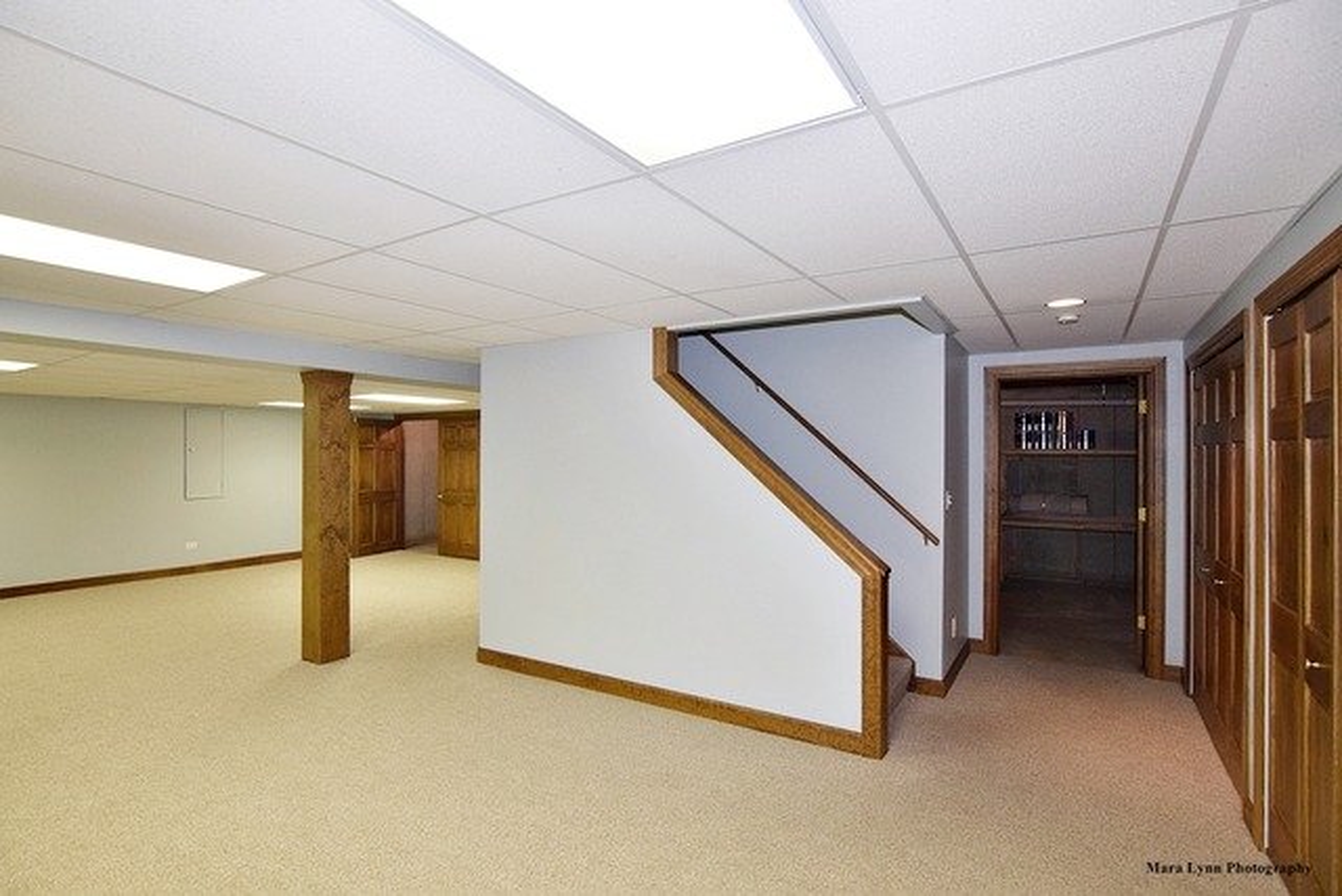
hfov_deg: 95.0
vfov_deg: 72.1
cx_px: 671
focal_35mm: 16
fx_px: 615
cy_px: 448
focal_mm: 11
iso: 800
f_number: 5
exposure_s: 1/100
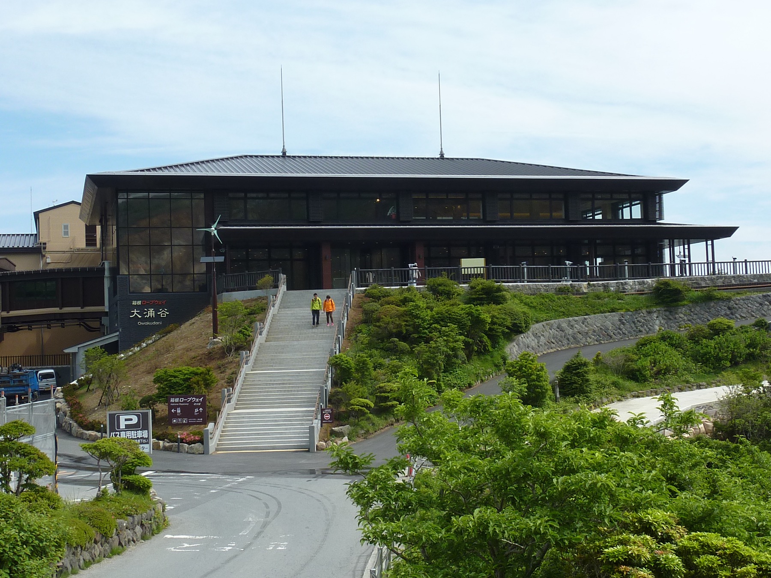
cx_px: 386
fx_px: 1114
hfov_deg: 38.2
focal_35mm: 50
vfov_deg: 29.1
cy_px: 289
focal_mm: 5.7
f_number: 4.5
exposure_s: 1/500
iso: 80
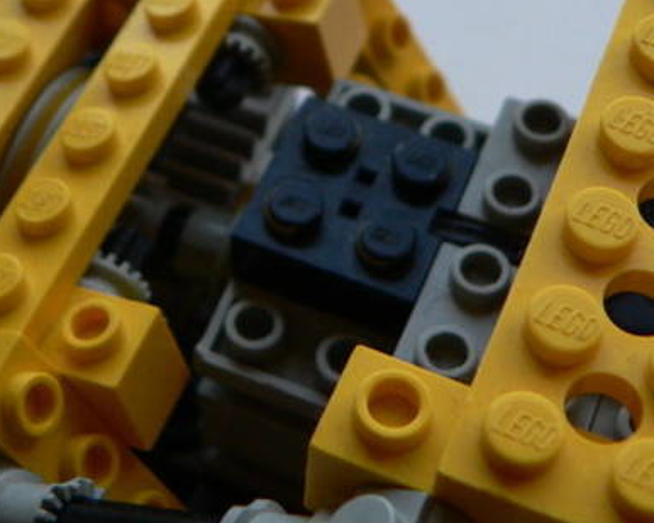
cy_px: -13
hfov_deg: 23.2
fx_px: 1588
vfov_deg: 18.2
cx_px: 251
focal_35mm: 82
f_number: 2.8
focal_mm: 6
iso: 100
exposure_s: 1/60
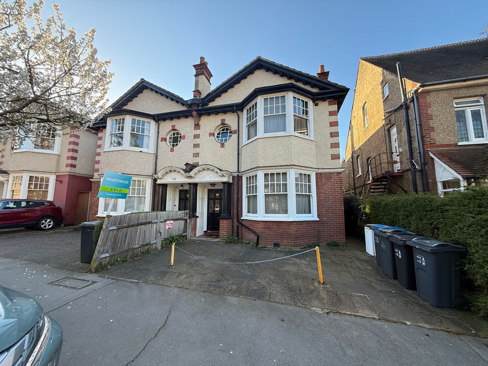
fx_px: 197
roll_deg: +0.0
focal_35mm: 14
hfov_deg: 102.1
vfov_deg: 85.7
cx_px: 244
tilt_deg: +7.4
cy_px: 183
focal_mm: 2.22
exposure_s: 1/276
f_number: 2.2
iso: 64
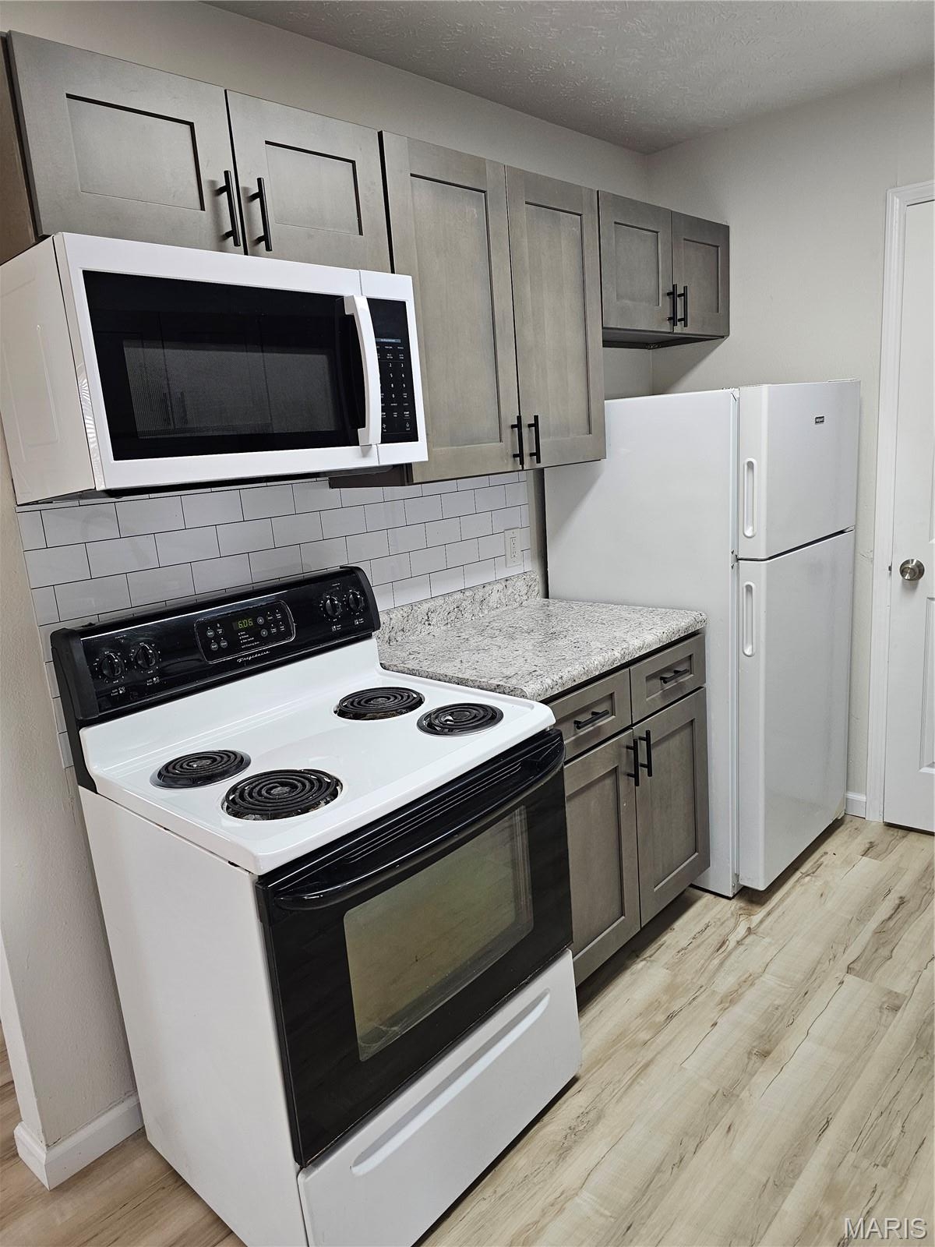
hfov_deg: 58.9
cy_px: 624
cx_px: 468
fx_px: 828
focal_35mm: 23
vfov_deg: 73.9
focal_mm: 6.3
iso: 200
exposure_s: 1/120
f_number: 1.7
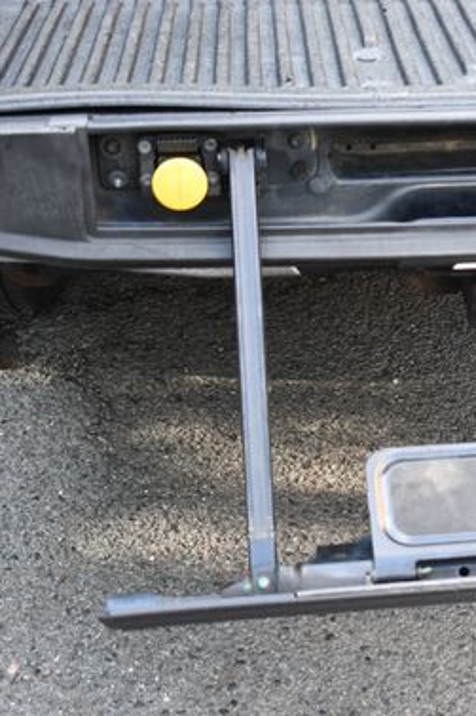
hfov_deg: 17.7
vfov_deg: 27.7
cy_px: 359
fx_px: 1449
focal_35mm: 73
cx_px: 573
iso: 800
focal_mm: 29
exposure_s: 1/200
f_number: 4.2
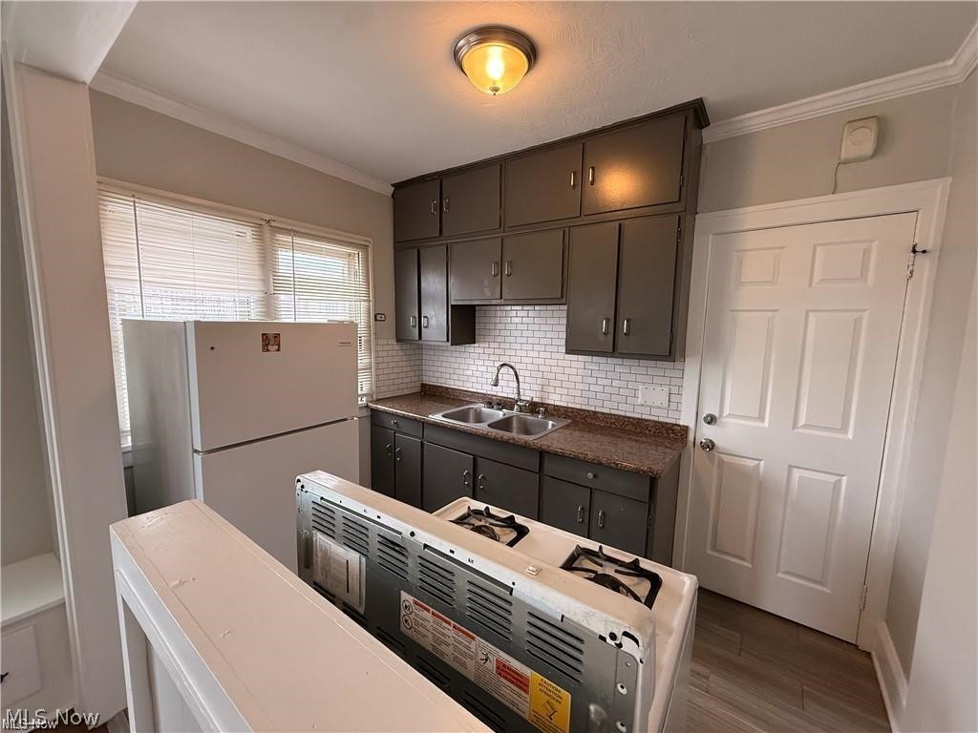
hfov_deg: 102.1
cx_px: 489
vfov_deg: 85.7
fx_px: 396
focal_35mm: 14
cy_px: 366
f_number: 2.2
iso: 200
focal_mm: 2.22
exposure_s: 1/120
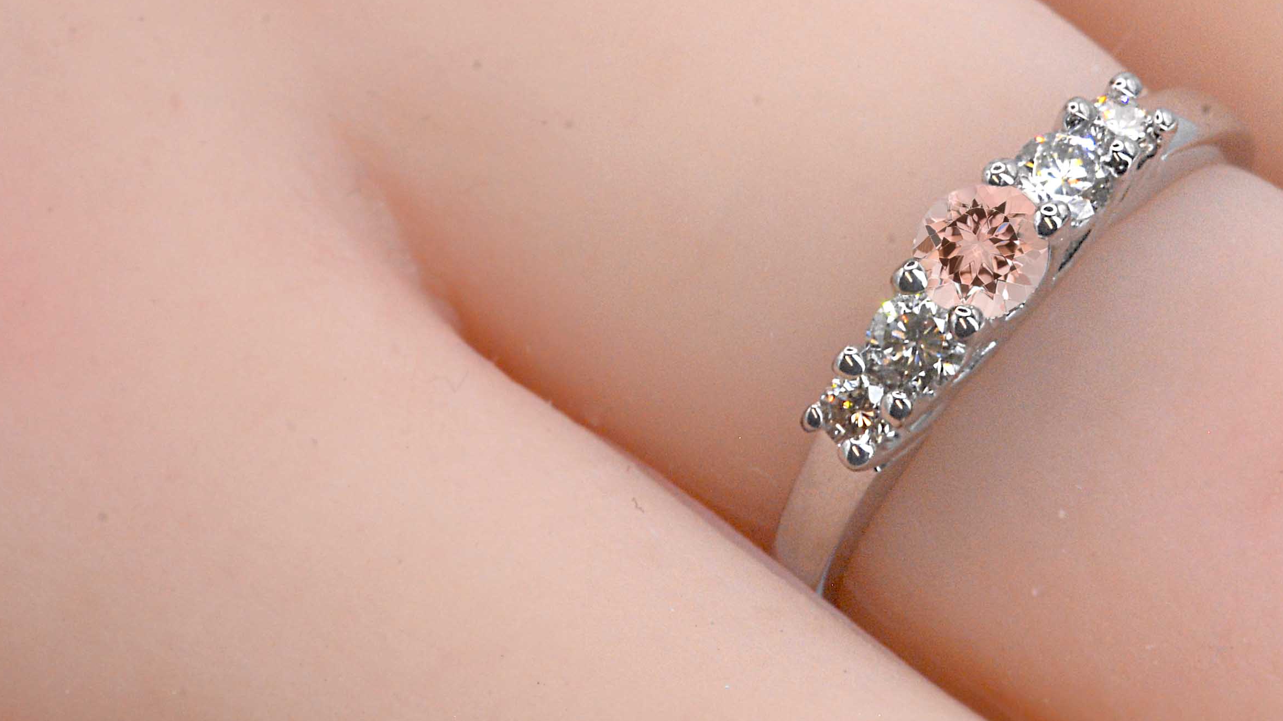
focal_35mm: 284
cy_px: 140
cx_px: 840
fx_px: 9661
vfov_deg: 4.3
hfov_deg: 7.6
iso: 1250
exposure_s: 1/100
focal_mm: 105
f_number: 16
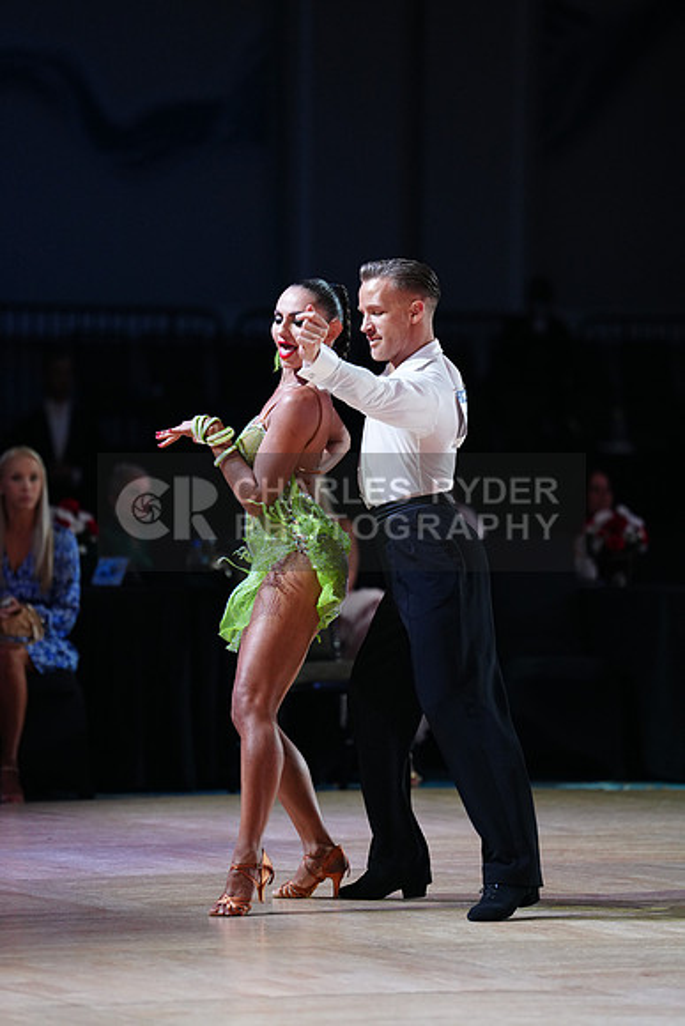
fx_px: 5704
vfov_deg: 10.3
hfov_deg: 6.9
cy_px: 513
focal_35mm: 200
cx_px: 342
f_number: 2.8
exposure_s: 1/500
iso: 2000
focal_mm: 200
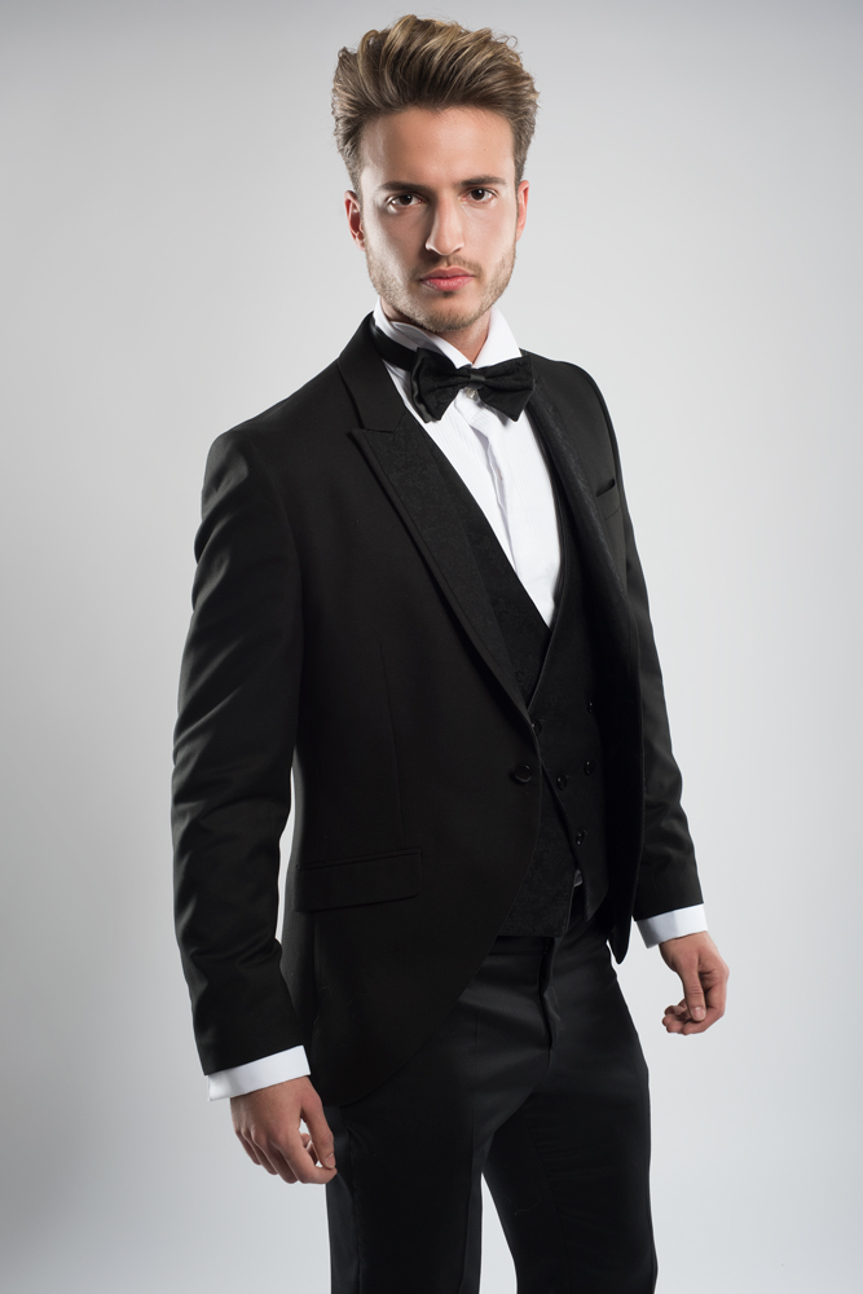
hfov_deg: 27.0
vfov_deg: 39.6
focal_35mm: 50
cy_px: 647
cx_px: 432
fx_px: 1797
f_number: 11
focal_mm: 50
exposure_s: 1/160
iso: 200
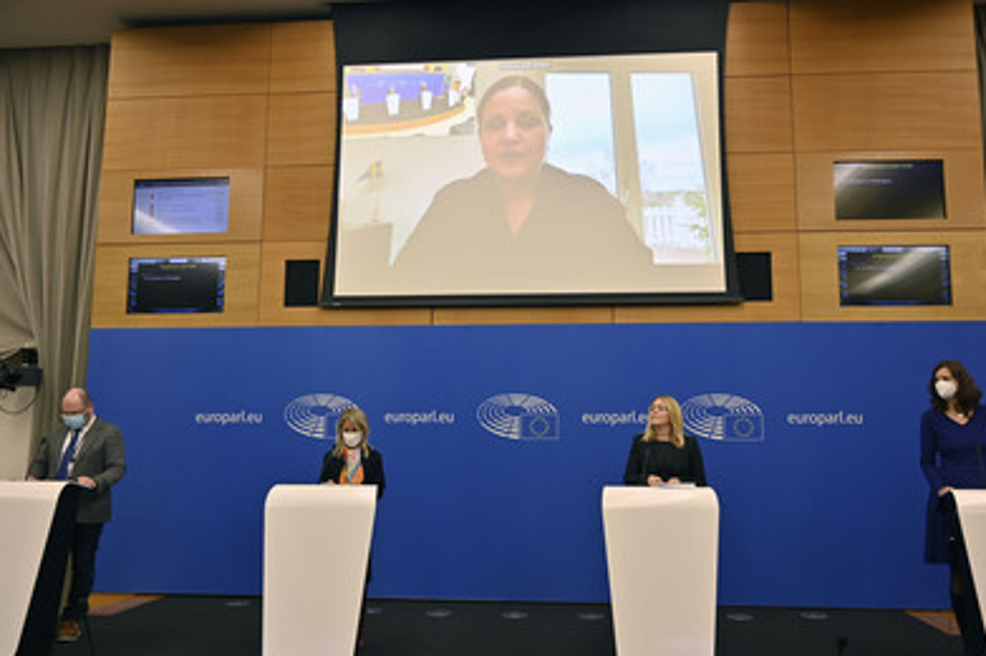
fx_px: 837
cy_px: 346
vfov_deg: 42.8
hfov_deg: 61.0
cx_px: 511
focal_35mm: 31
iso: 400
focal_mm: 26.5
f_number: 4
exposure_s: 1/100
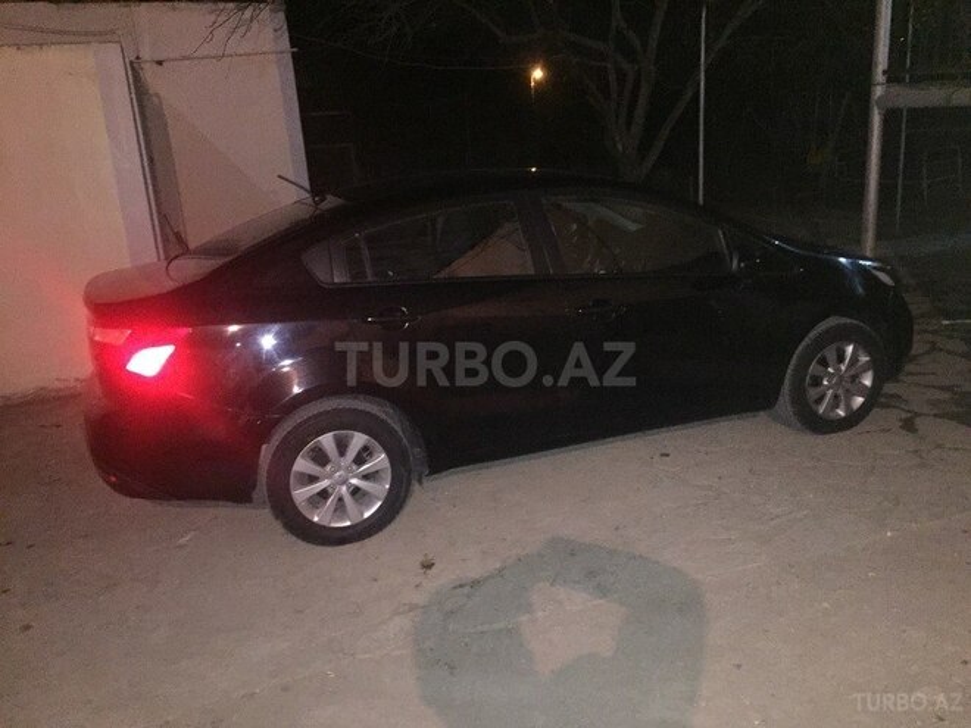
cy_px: 364
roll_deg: +3.8
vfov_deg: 48.2
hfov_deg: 61.7
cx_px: 486
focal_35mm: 29
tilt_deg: -16.2
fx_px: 813
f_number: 2.2
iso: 640
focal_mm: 4.15
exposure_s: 1/17
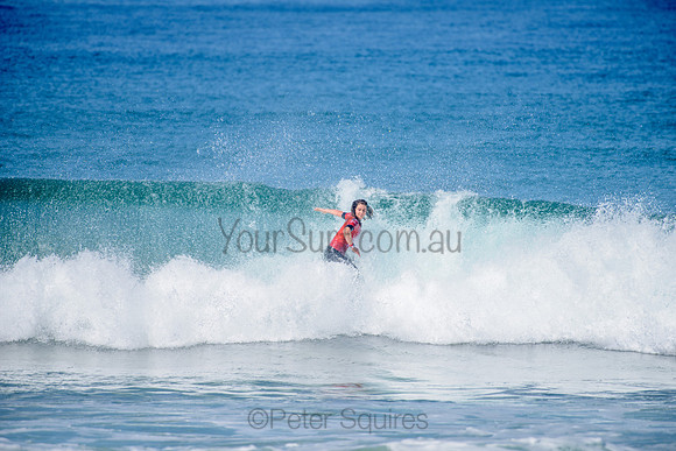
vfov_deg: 2.8
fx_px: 9391
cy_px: 226
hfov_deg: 4.1
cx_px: 338
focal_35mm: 500
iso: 250
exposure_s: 1/2000
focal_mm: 500
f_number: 5.6
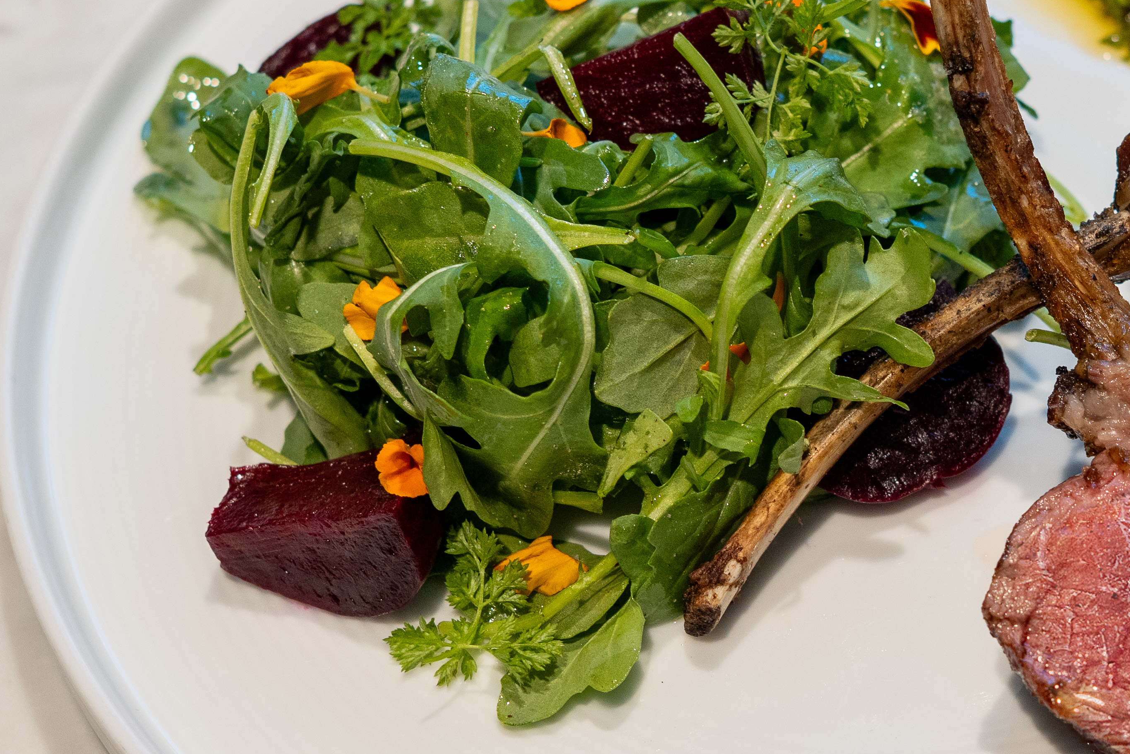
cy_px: 424
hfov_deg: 15.8
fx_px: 4049
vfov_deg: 10.6
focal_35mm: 129
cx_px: 931
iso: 800
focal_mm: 50
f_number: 4
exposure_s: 1/160
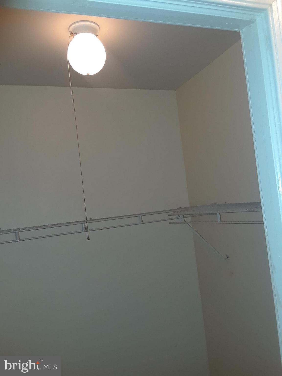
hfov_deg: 46.8
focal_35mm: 30
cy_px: 188
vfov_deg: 59.9
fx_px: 326
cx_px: 141
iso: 64
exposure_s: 1/33
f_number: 1.9
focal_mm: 2.47
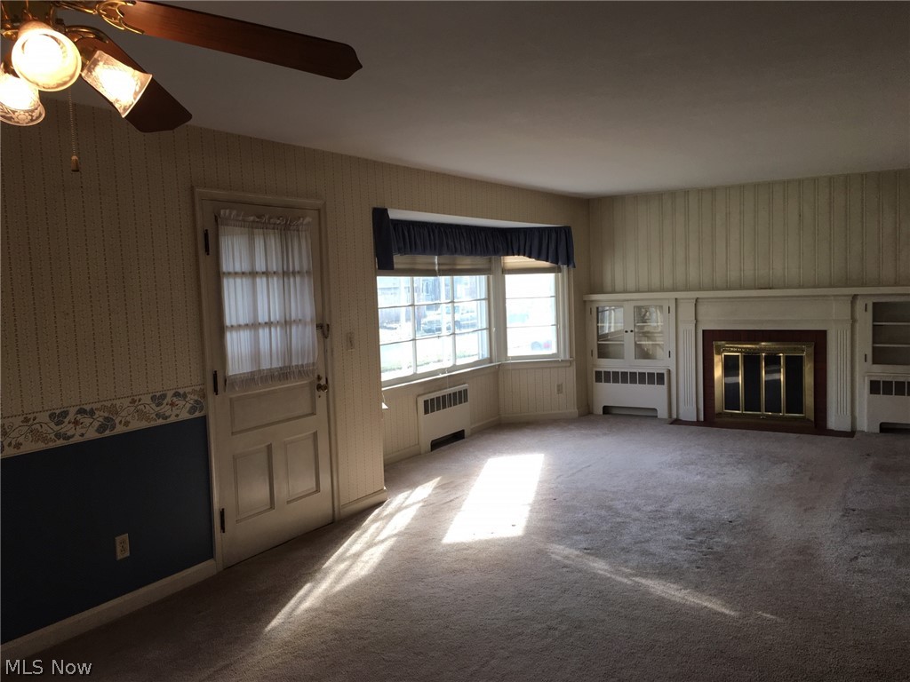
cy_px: 341
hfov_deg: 61.7
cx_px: 455
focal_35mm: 29
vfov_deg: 48.2
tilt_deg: -3.3
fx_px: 762
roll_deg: +2.9
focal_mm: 4.15
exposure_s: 1/120
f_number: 2.2
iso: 32
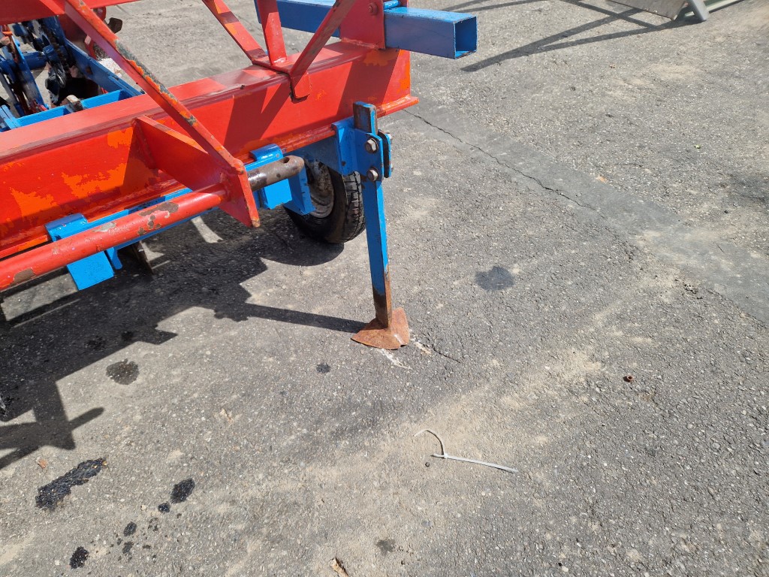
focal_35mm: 23
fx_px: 511
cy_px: 288
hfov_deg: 73.9
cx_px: 384
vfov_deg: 58.9
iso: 50
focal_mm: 5.4
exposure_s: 1/1304
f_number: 1.8
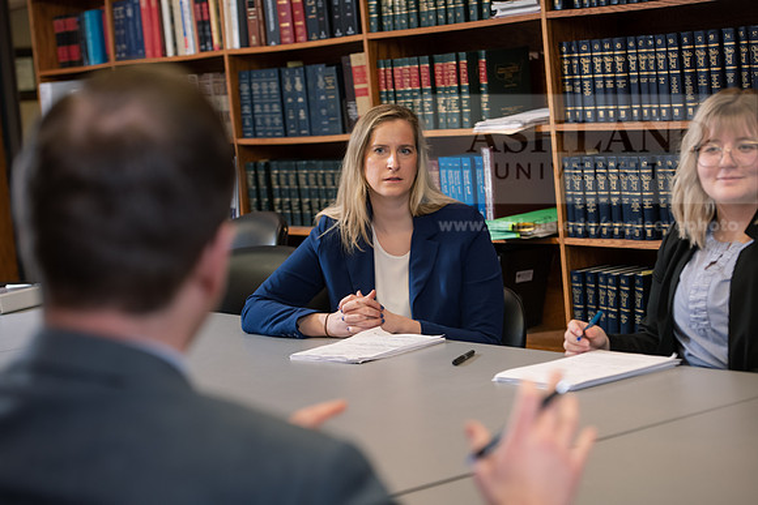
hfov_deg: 23.9
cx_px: 379
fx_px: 1790
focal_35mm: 85
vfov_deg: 16.1
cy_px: 252
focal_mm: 85
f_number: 4
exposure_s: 1/125
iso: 1250
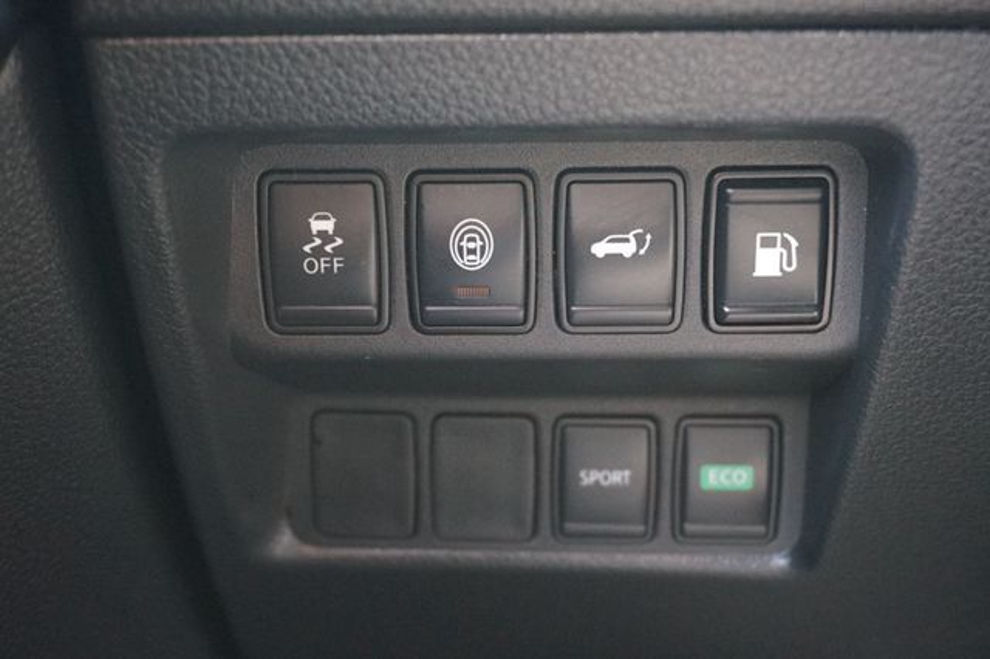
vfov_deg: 27.2
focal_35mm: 50
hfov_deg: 40.0
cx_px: 495
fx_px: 1360
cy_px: 330
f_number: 5
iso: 3200
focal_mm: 33
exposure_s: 1/20
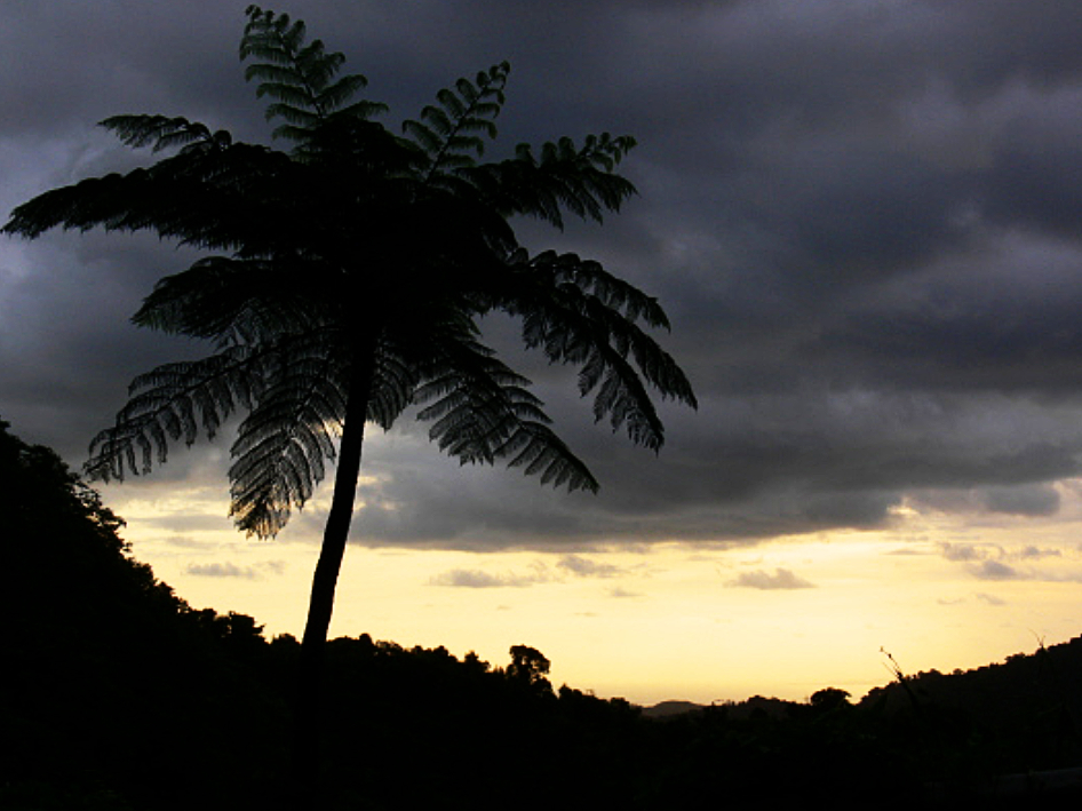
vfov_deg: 26.1
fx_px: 1750
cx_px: 527
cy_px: 415
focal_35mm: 56
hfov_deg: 34.4
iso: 80
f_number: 5.6
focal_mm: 11.2
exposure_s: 1/160
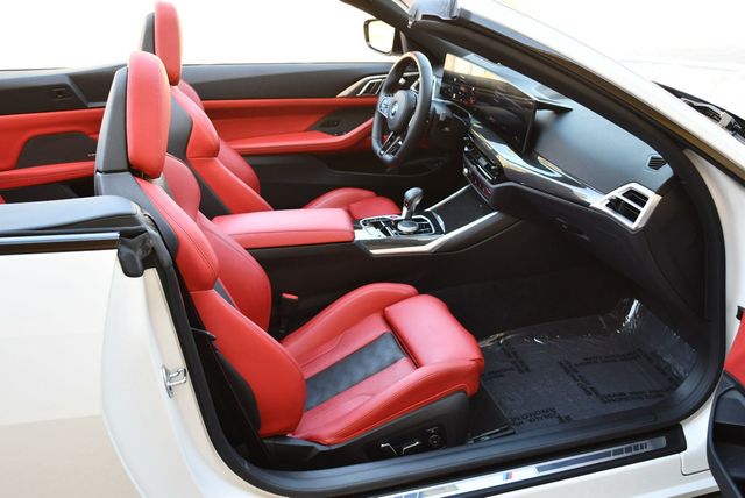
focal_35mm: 36
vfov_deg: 36.9
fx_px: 746
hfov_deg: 53.1
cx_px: 372
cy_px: 249
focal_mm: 18
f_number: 3.5
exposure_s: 1/250
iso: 560
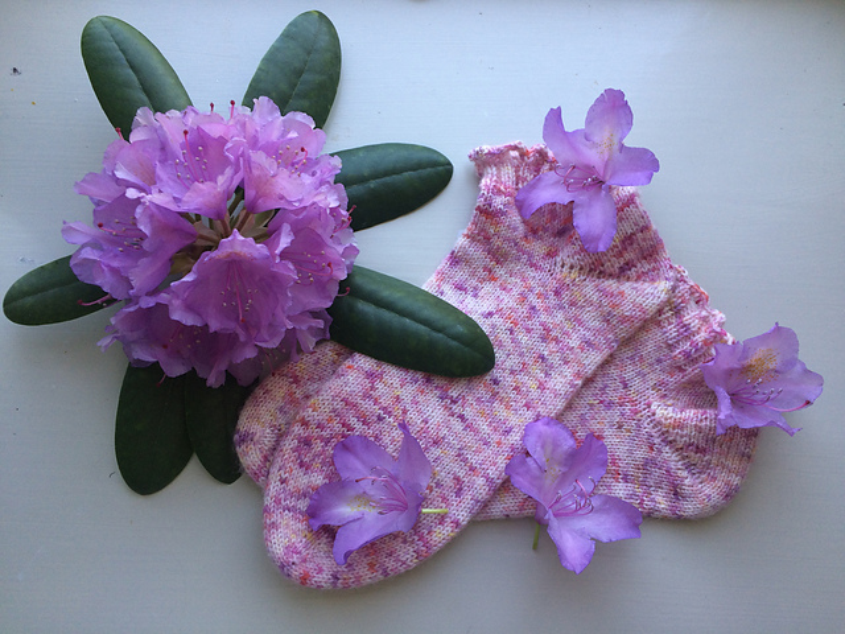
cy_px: 317
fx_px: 708
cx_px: 422
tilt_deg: -82.3
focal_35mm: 29
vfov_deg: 48.2
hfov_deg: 61.7
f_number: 2.2
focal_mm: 4.15
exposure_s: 1/100
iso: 50
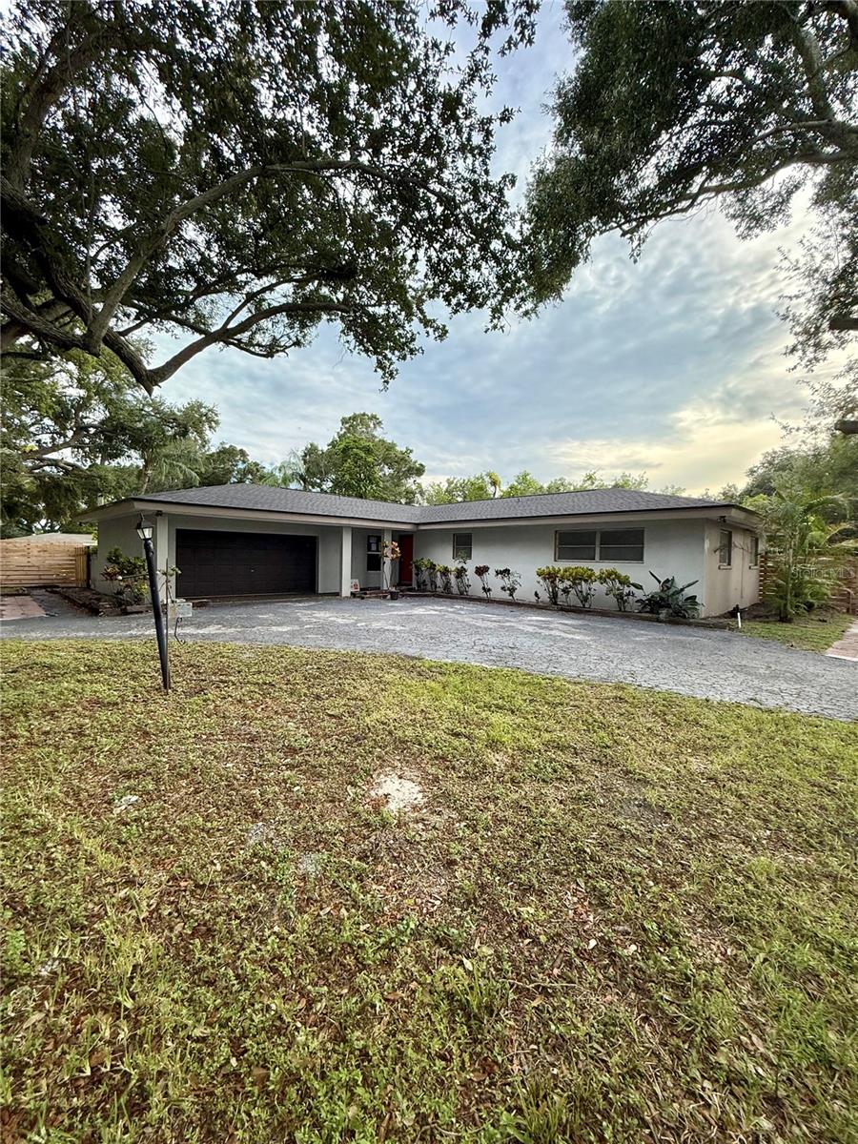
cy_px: 572
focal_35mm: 14
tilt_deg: -0.3
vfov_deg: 102.1
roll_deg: -1.0
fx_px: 463
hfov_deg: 85.7
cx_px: 429
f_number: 2.2
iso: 50
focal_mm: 2.22
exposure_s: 1/644
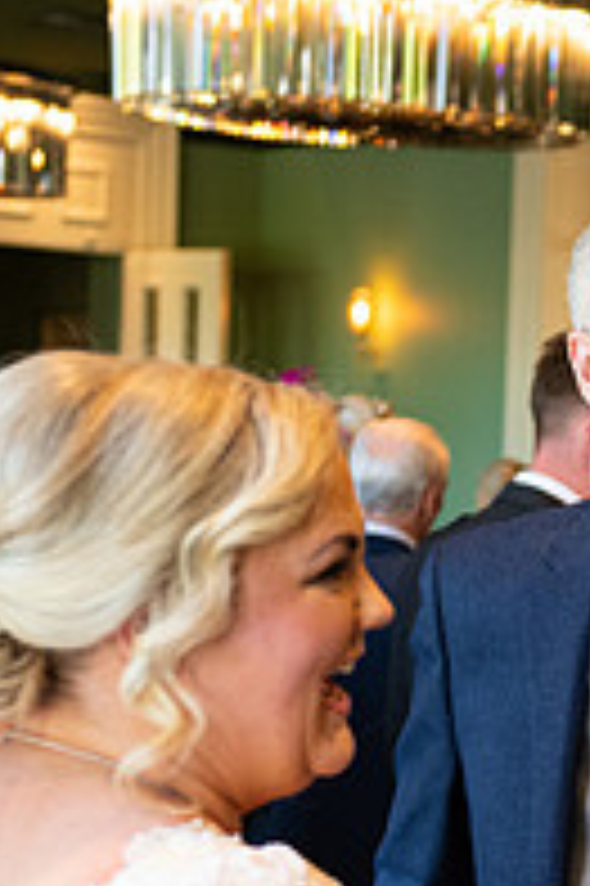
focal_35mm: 124
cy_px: 758
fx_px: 3053
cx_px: 896
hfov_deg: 10.6
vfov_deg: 16.4
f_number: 3.5
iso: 800
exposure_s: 1/160
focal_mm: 42
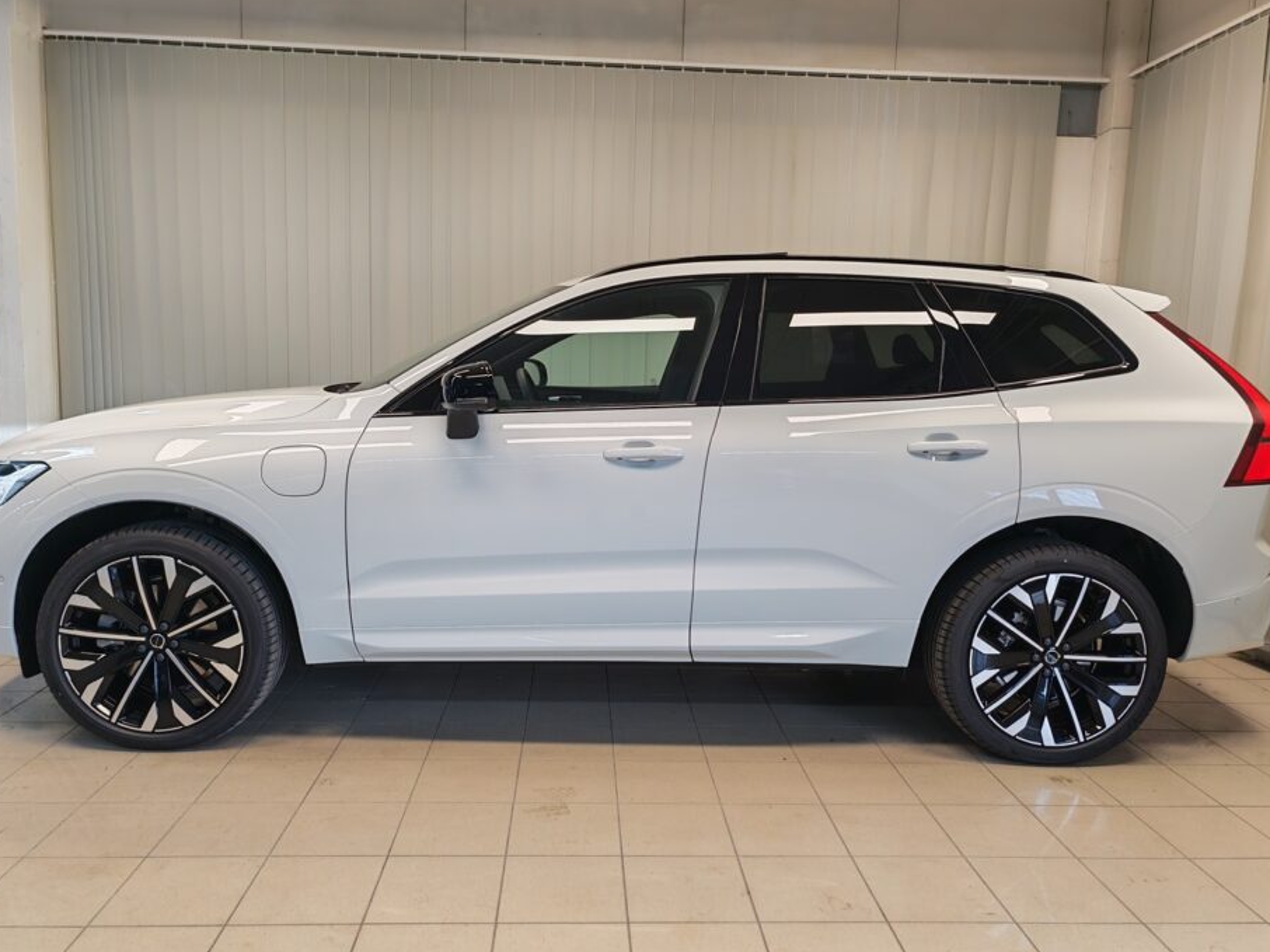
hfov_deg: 67.3
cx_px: 631
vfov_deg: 53.0
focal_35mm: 26
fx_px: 954
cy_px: 461
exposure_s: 1/100
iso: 64
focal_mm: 5.4
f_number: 1.6
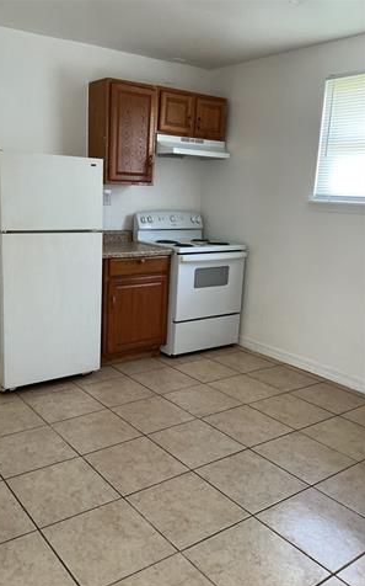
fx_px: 494
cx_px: 146
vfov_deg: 61.3
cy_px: 294
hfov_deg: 40.4
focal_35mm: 31
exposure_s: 1/50
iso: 100
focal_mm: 3
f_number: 1.8
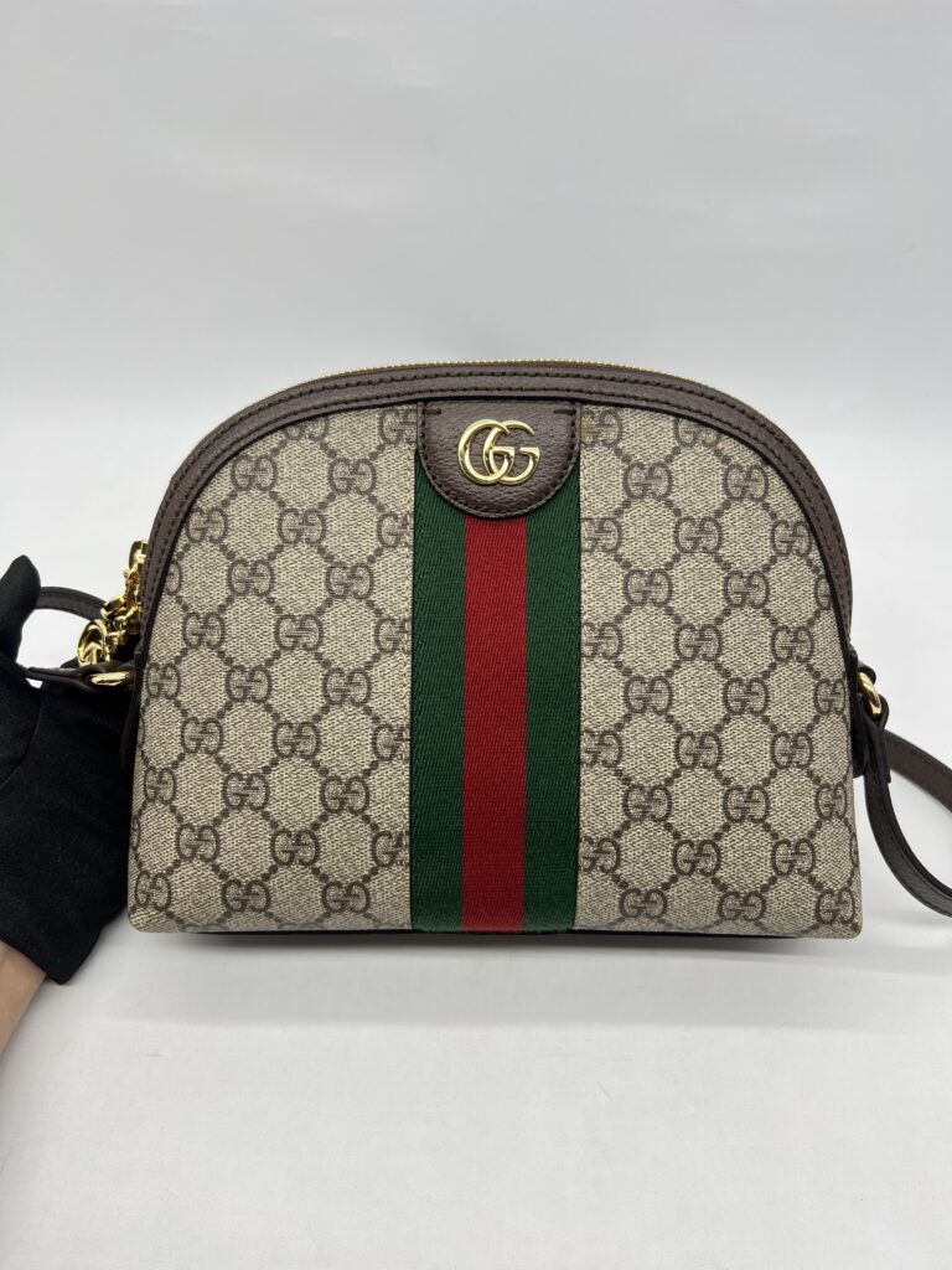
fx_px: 953
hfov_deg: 53.1
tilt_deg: -42.1
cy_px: 635
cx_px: 476
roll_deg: -0.8
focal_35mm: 26
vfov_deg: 67.3
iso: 32
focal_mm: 5.7
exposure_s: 1/128
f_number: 1.5
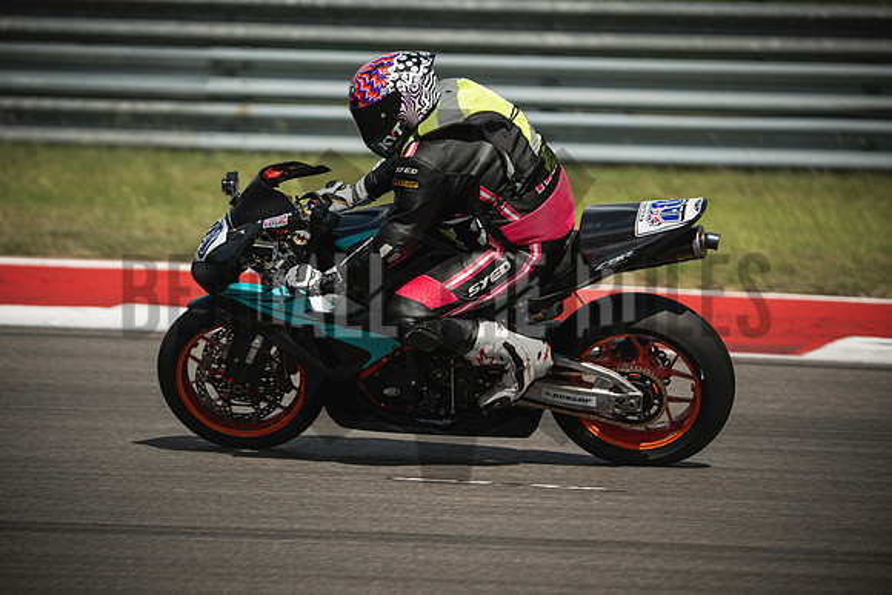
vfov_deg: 4.6
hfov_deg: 6.9
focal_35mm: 300
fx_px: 7435
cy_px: 298
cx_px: 446
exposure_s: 1/1600
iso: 1000
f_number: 2
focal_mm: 200
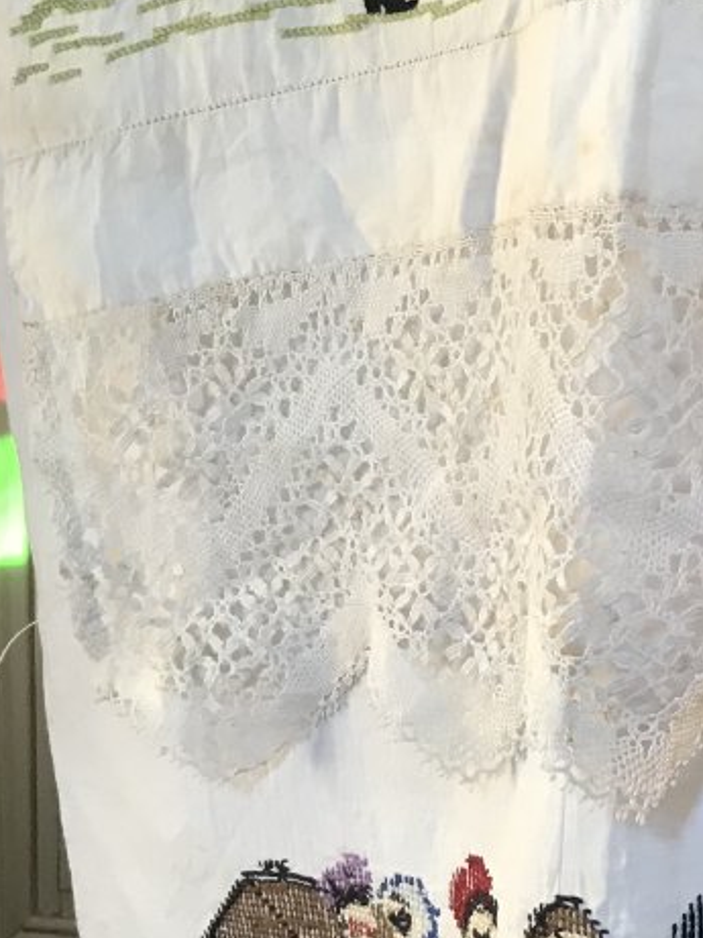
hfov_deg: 19.4
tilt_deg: -6.1
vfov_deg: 26.3
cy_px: 239
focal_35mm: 73
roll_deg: -1.5
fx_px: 1977
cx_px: 744
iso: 64
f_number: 1.8
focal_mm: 3.99
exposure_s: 1/17
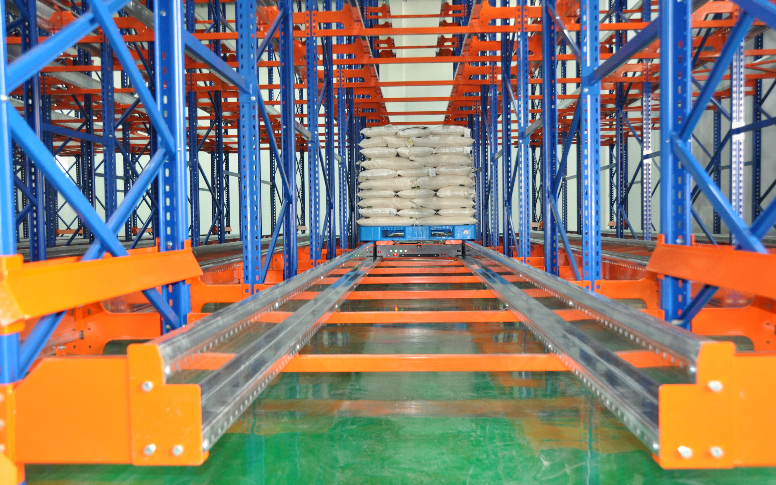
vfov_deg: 34.4
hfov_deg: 52.8
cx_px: 388
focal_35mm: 37
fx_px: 782
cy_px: 242
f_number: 3.8
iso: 800
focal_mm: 24
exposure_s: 1/60
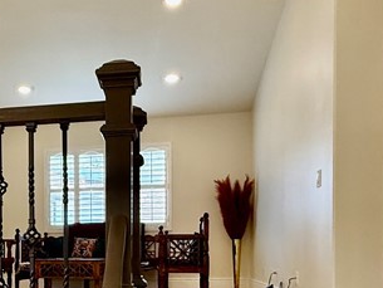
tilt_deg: -2.1
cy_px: 272
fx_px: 520
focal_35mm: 47
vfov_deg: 29.3
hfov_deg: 38.4
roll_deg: -1.3
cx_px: 60
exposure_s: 1/120
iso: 200
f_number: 2.2
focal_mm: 2.22
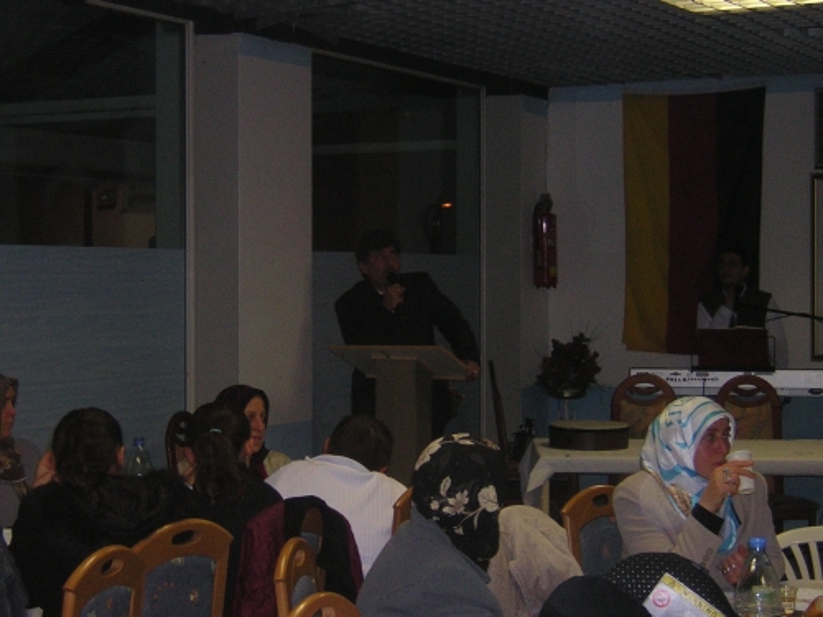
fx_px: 1759
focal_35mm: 74
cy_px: 308
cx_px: 412
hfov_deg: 26.3
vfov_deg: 19.9
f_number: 3.8
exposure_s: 1/60.1
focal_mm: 9.6
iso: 400
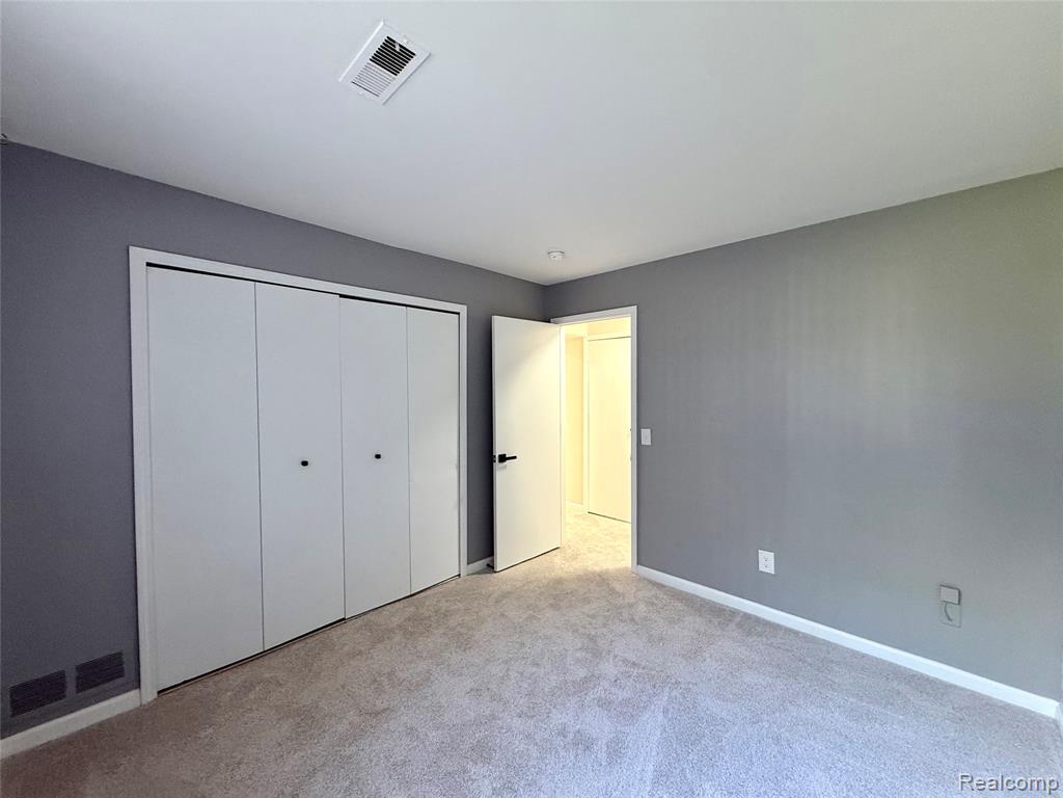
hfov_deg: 102.1
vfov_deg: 85.7
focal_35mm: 14
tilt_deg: -1.1
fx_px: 430
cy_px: 399
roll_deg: -0.2
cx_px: 532
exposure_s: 1/60
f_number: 2.2
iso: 320
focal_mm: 2.22
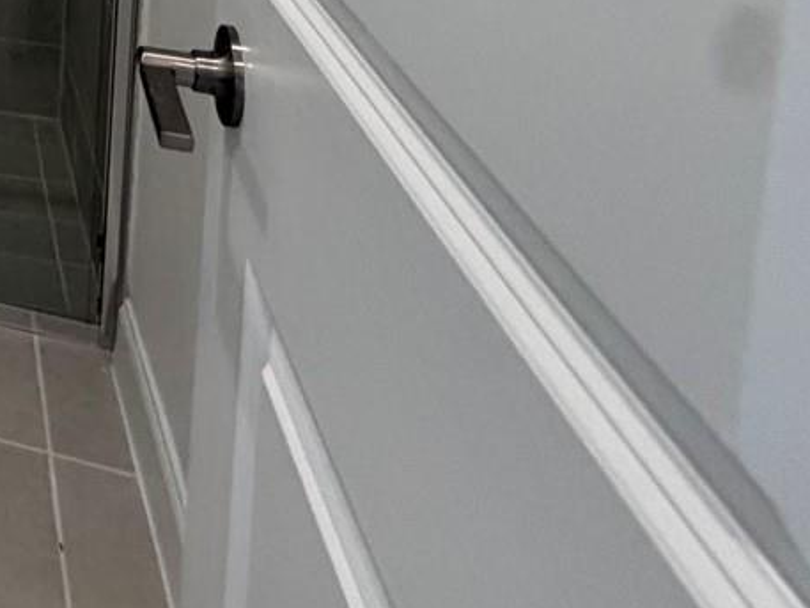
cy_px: -337
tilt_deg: -4.0
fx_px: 1147
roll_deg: +1.4
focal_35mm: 49
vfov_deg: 23.1
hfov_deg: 24.3
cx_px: -548
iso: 320
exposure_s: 1/120
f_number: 2.2
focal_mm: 2.22
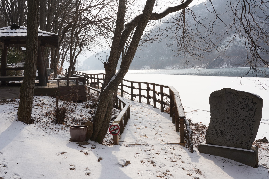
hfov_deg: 50.7
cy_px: 90
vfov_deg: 35.1
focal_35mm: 38
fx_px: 284
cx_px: 134
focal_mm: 38
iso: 160
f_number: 20
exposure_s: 1/100
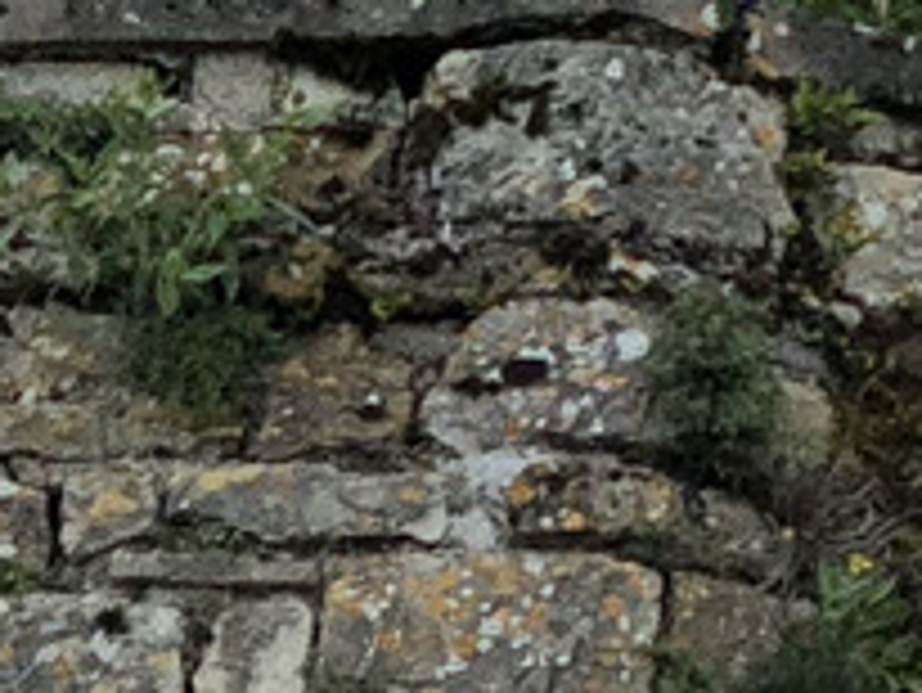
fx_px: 10794
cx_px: 1696
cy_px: -1251
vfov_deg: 3.6
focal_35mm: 405
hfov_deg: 4.8
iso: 16
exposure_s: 1/1297
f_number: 2.4
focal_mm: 6
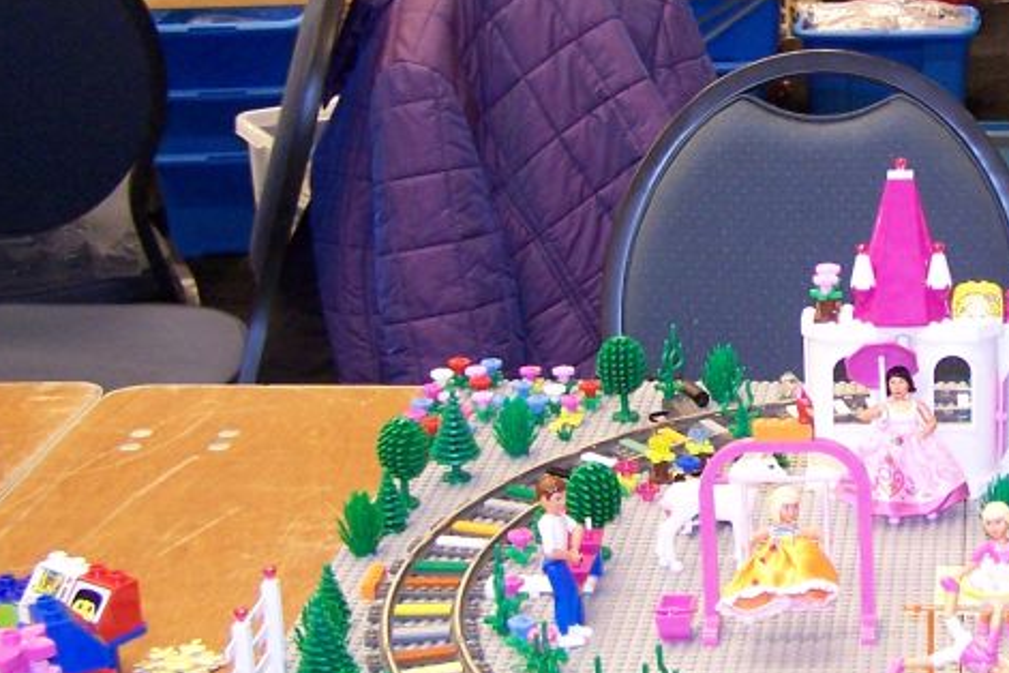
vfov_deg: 15.9
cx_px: 1007
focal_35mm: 86
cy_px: 261
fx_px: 2410
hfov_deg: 22.7
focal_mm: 6.3
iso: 140
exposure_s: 1/4
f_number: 2.8
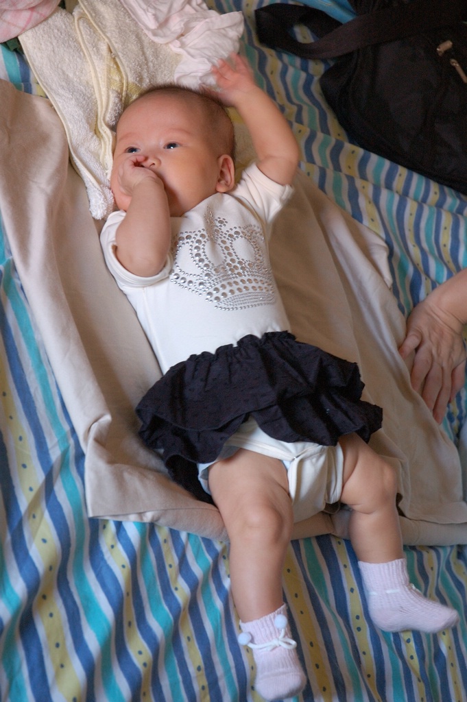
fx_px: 1520
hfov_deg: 17.5
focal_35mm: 78
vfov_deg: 26.0
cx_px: 234
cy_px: 351
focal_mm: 52
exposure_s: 1/15
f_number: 4.5
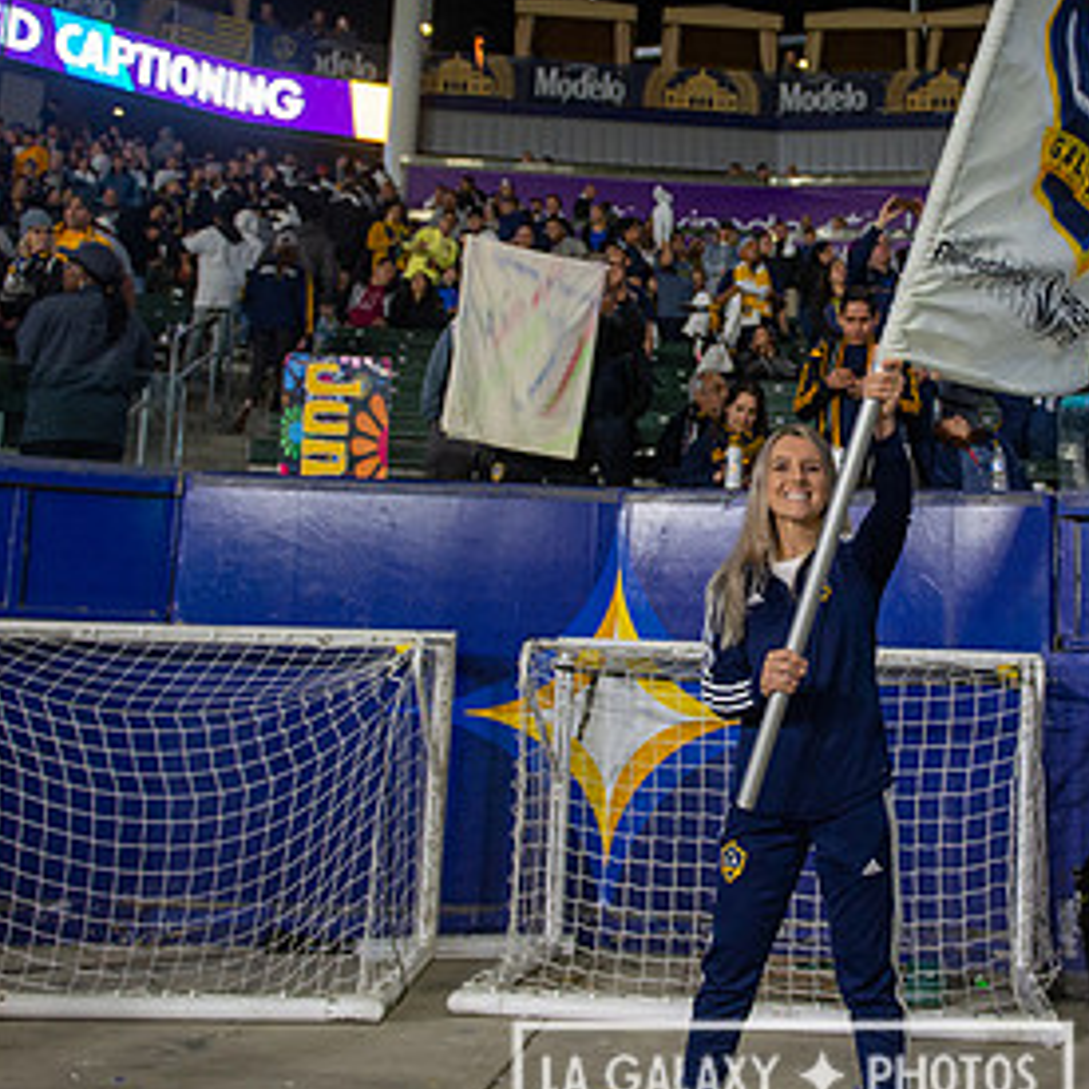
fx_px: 1530
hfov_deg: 38.3
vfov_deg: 39.1
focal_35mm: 43
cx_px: 792
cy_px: 481
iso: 1600
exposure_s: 1/500
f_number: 2.8
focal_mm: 24
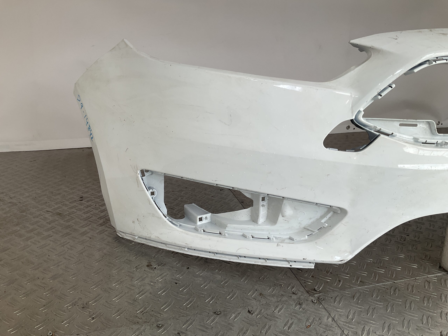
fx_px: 375
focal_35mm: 29
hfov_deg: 61.7
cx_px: 224
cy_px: 168
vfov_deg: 48.2
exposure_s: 1/284
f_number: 1.8
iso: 16
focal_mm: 3
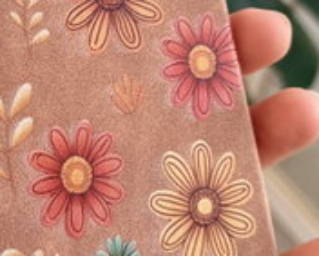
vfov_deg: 19.6
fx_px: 727
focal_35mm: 77
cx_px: 49
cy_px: 32
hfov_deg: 24.2
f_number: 1.6
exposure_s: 1/122
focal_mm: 5.96
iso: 80
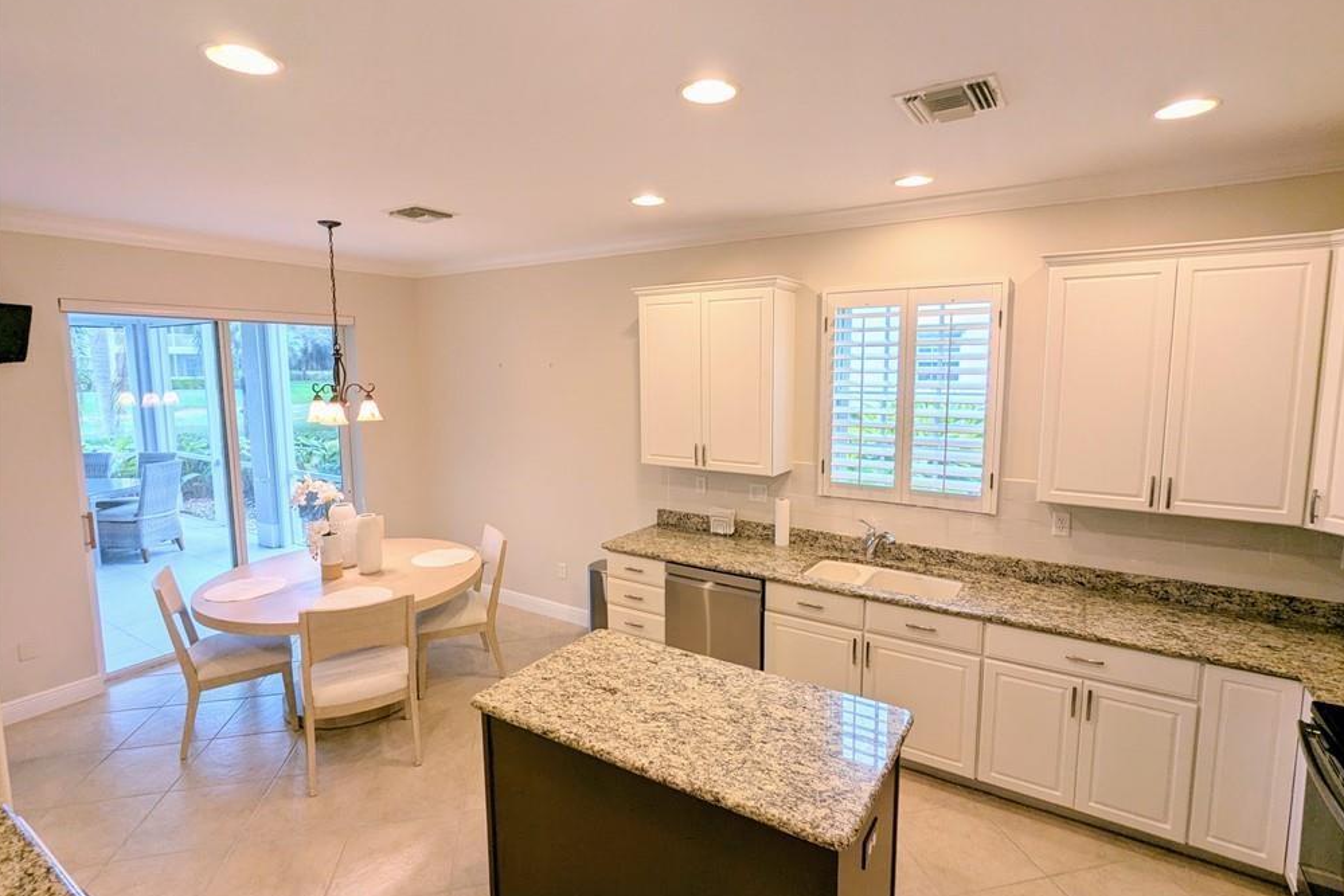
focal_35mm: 17
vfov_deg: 70.4
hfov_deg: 93.3
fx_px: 635
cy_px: 433
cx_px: 678
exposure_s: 1/120
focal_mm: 2.35
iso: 90
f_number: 2.2
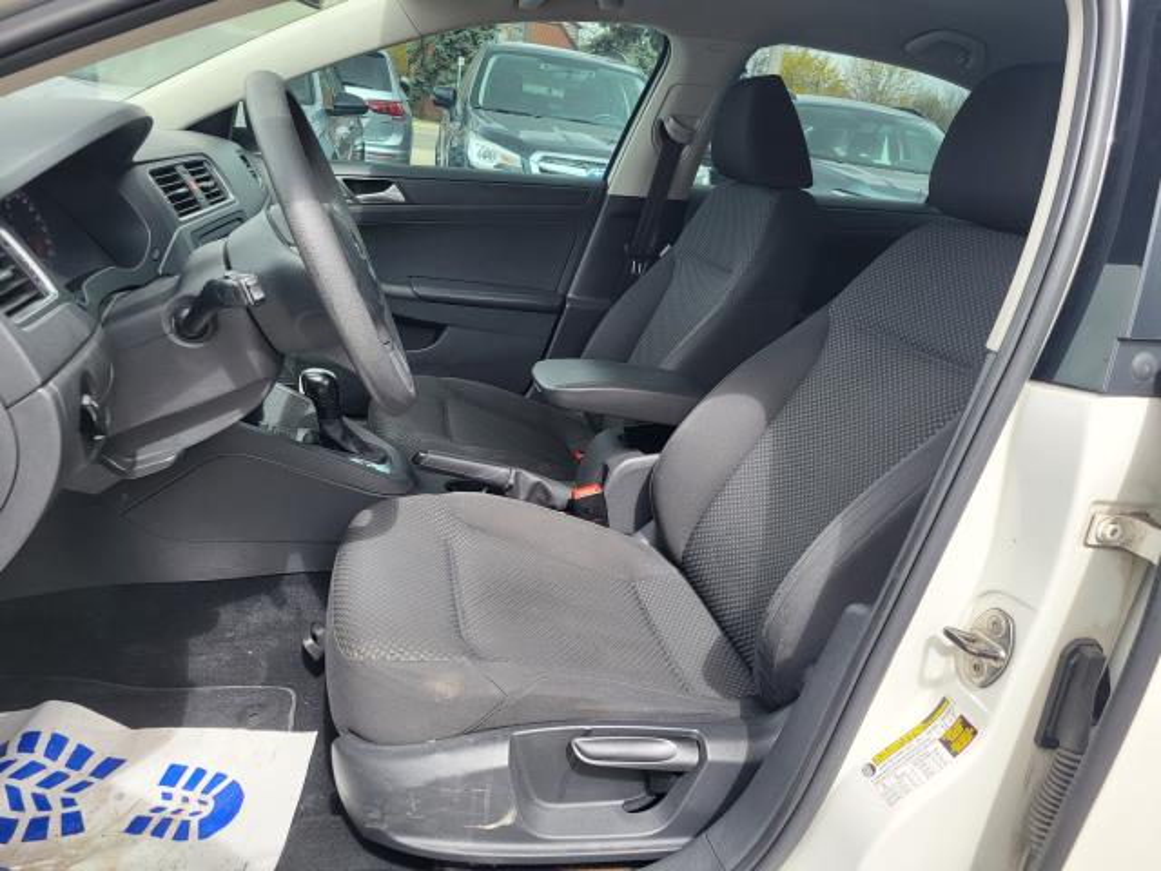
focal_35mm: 26
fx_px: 872
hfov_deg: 67.3
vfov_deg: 53.1
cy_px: 436
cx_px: 580
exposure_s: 1/494
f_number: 1.8
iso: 40
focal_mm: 5.4
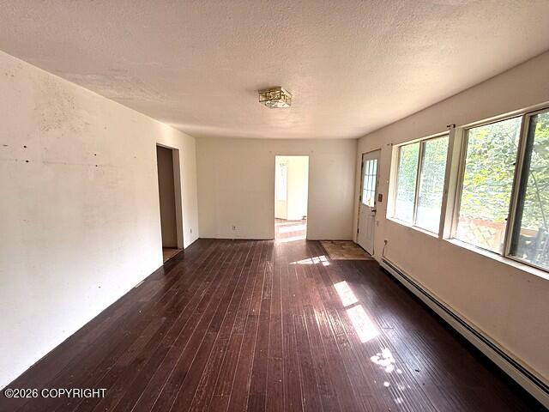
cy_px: 206
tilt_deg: -6.6
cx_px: 274
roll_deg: -1.2
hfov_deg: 102.1
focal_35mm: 14
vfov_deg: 85.7
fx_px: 222
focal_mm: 2.22
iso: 80
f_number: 2.2
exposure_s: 1/99
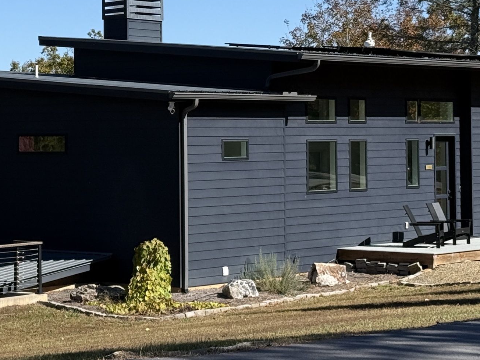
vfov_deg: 13.1
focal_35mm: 113
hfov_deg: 17.3
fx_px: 1567
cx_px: 99
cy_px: 78
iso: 64
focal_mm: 6.76
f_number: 1.78
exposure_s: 1/4329
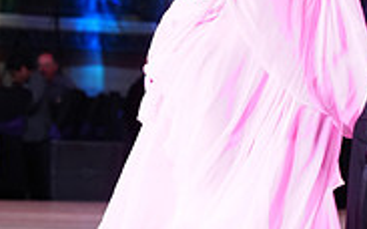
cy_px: -119
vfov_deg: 3.8
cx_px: 320
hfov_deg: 6.2
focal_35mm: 339
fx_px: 3388
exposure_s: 1/160
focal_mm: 105
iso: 1250
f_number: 4.5
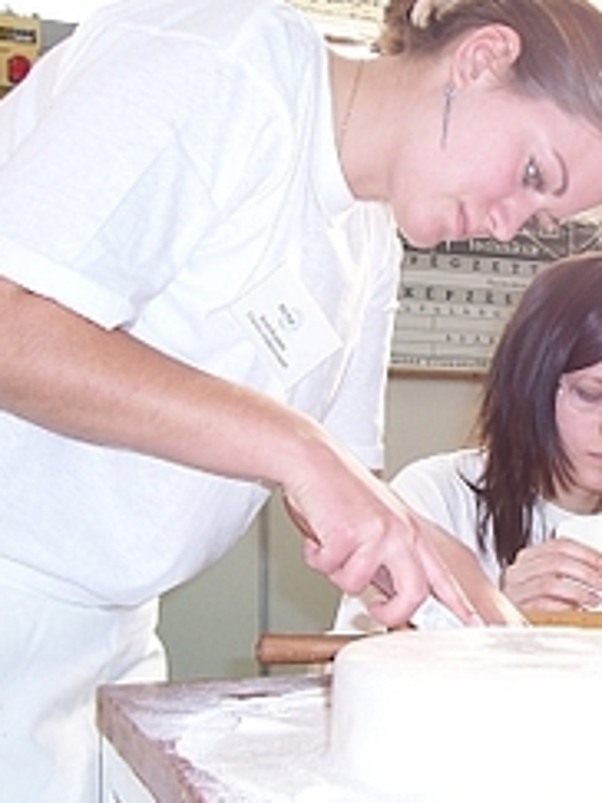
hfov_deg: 25.2
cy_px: 440
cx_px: 552
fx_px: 1300
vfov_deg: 34.3
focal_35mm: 56
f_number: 2.7
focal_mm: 5.6
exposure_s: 1/90
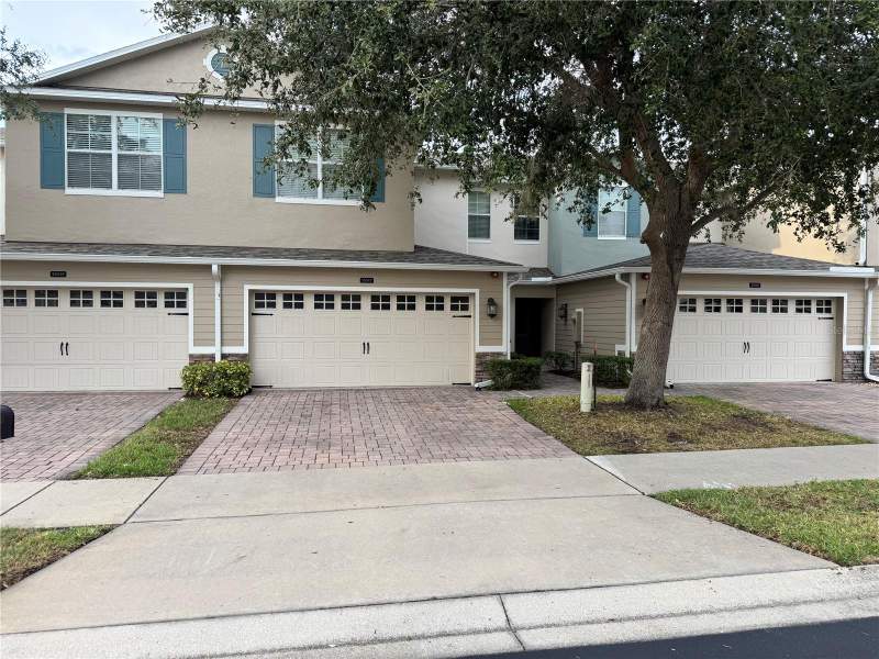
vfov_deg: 56.8
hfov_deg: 71.6
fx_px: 609
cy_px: 330
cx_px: 440
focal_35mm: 24
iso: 80
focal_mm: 6.76
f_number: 1.78
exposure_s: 1/477
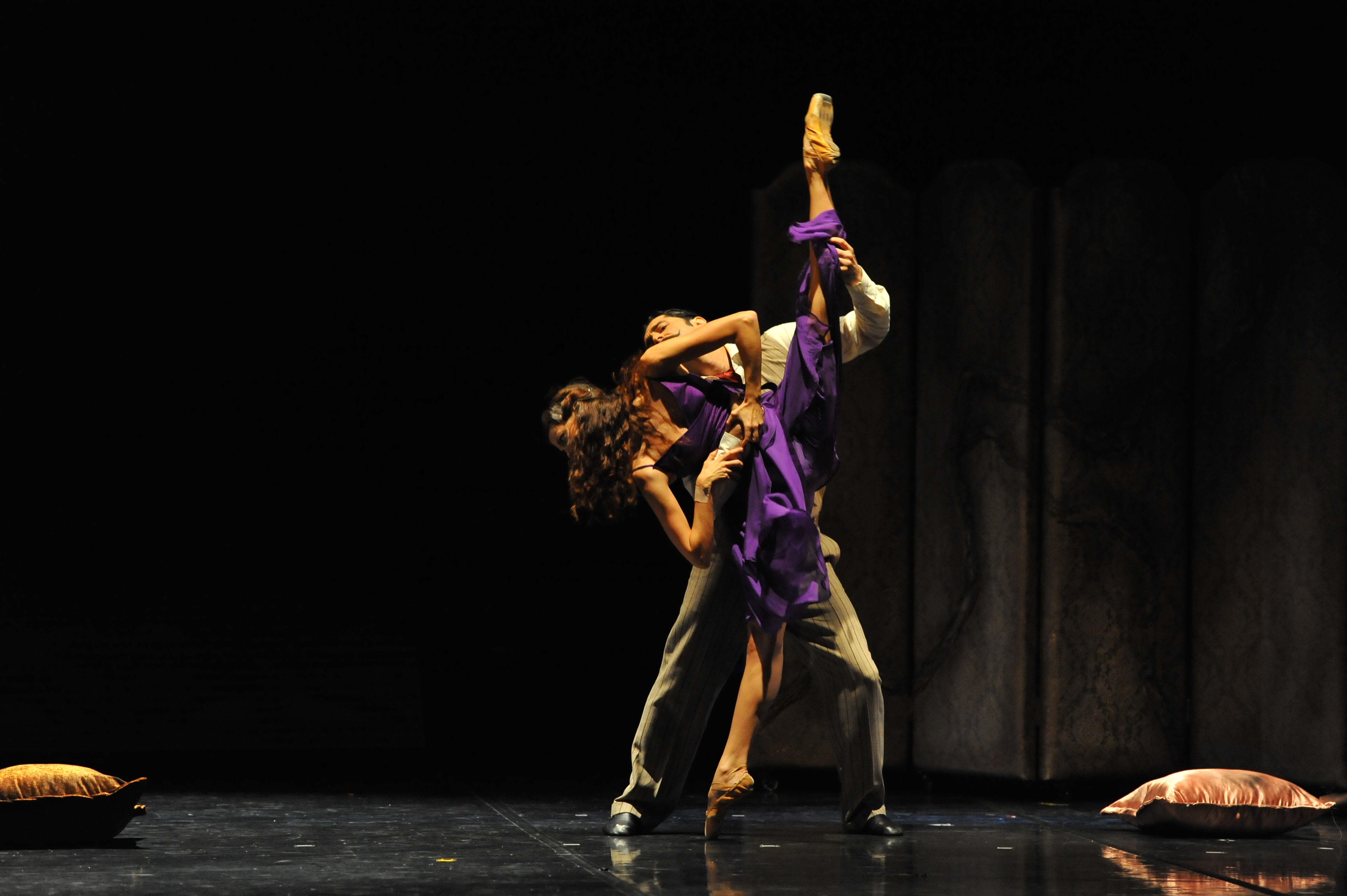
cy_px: 448
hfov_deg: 11.4
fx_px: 6730
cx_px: 674
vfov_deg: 7.6
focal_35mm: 180
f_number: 4
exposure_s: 1/160
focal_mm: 180
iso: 4000
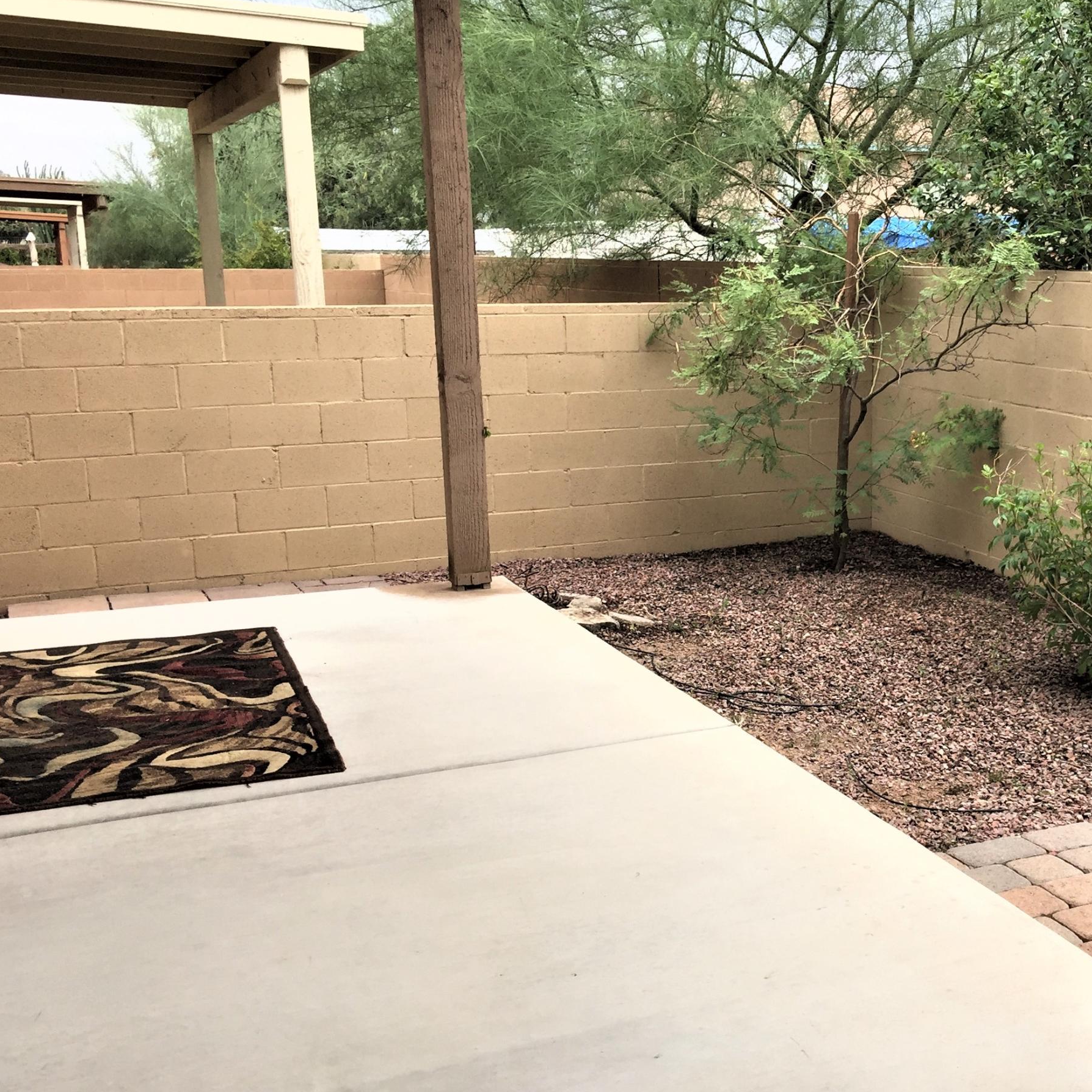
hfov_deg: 37.8
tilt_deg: -11.8
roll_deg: -0.9
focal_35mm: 43
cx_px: 866
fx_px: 1535
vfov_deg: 39.1
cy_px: 588
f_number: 2.2
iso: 32
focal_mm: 4.15
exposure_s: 1/373
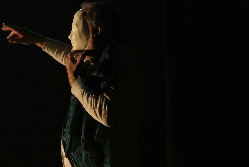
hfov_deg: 17.9
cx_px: 82
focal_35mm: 114
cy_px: 81
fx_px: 789
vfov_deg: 12.1
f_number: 3.8
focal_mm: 30
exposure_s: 1/80
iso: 3200
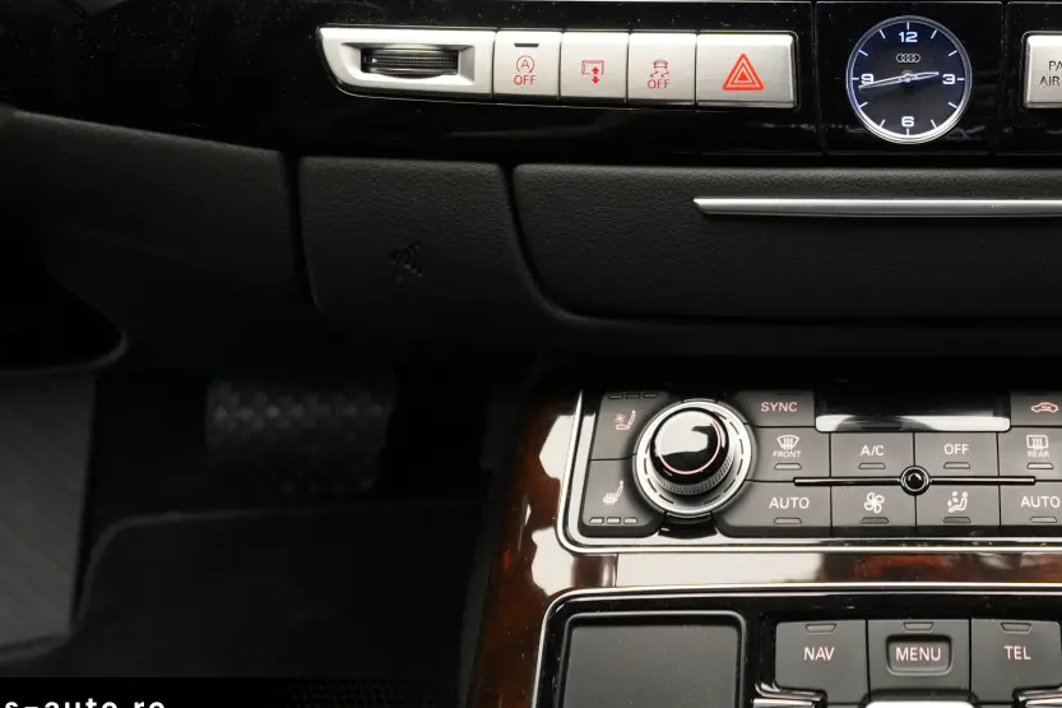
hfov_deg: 49.9
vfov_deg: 35.1
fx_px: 1041
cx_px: 891
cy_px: 52
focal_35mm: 35
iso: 640
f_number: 2.8
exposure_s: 1/50
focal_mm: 12.1
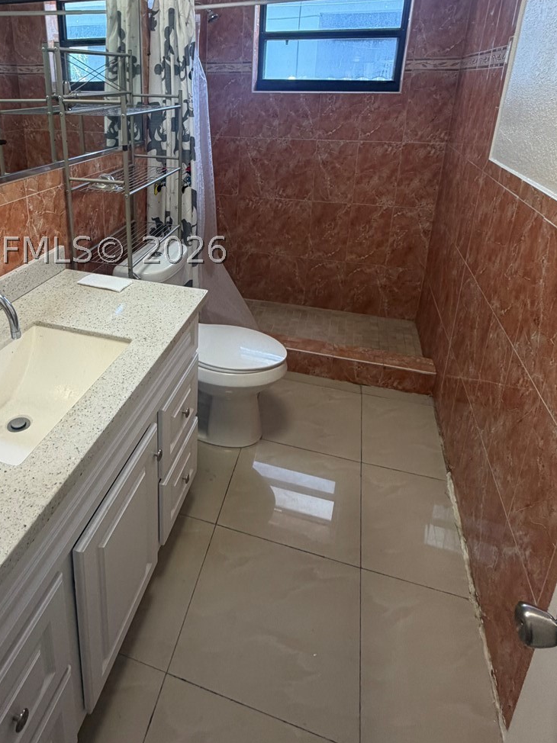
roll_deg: +0.4
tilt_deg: -19.9
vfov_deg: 71.8
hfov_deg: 57.5
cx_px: 182
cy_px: 250
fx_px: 494
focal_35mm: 23
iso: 160
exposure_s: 1/60
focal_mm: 2.22
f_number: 2.2
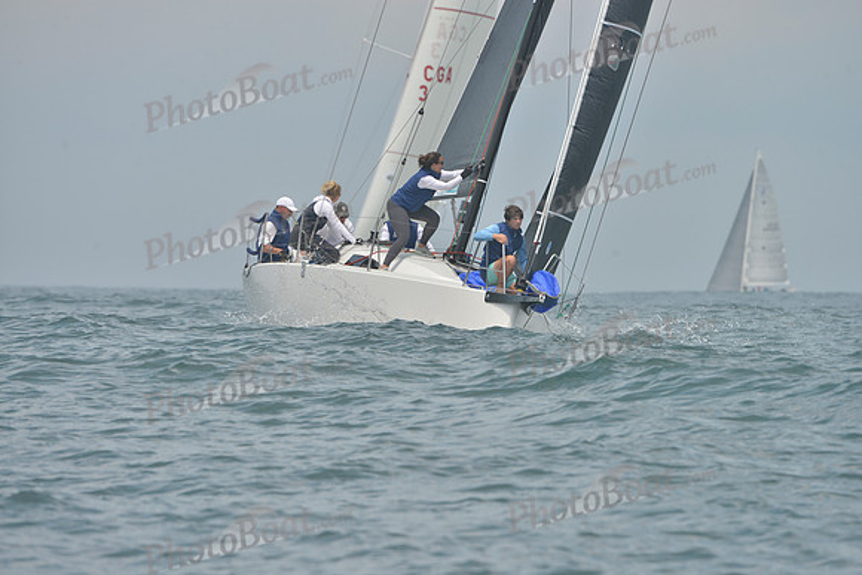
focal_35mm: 400
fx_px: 9580
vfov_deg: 3.4
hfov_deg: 5.2
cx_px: 431
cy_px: 288
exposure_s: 1/800
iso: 280
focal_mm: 400
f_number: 9
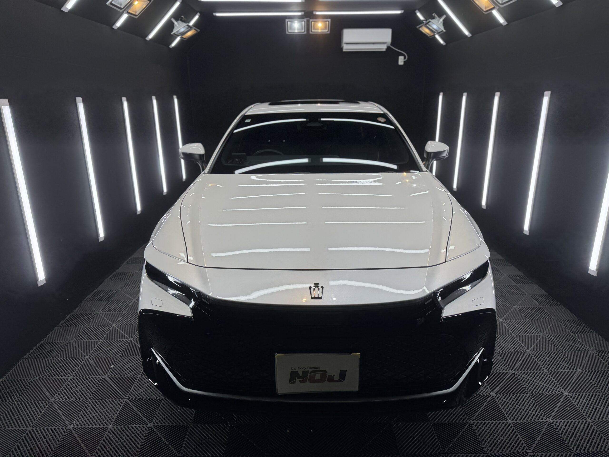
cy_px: 228
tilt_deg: -16.7
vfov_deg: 56.8
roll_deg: +1.0
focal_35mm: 24
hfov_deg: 71.6
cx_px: 304
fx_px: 422
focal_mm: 6.76
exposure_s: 1/715
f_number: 1.78
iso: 80
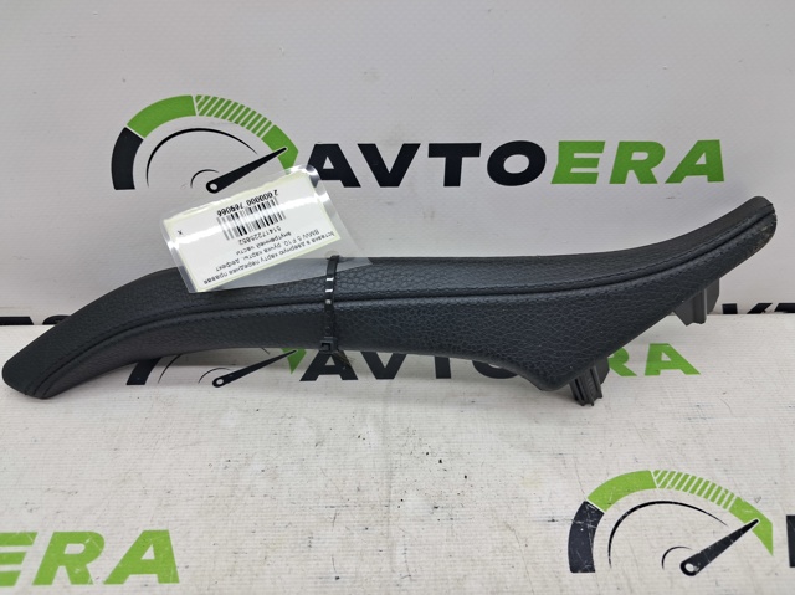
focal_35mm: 27
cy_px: 298
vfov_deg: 51.3
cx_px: 398
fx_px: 620
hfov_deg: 65.4
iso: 50
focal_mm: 4
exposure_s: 1/50
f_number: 1.8
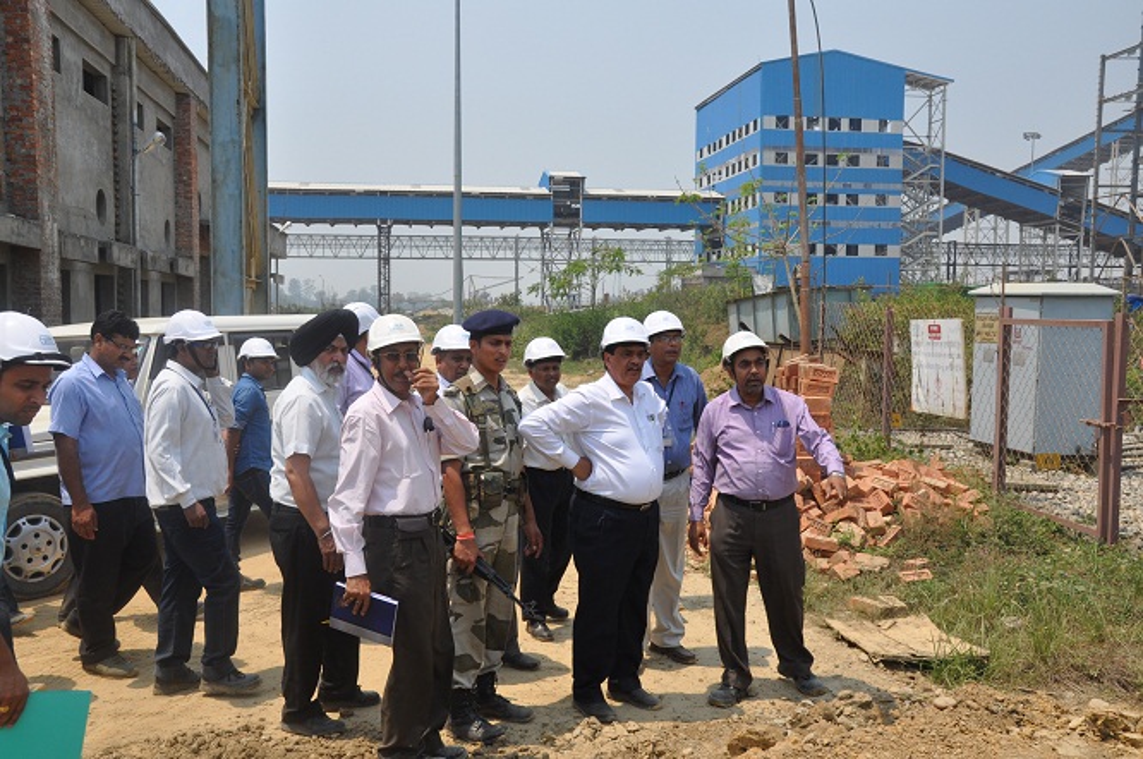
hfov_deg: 53.2
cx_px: 572
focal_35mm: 36
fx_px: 1141
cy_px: 380
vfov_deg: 36.8
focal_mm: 24
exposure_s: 1/500
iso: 320
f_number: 11
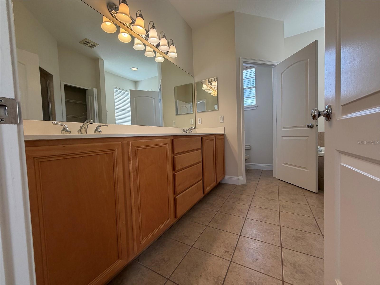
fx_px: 154
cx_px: 190
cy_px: 142
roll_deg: +2.3
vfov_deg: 85.7
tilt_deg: -2.6
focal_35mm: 14
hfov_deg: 102.1
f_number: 2.2
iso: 80
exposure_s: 1/120
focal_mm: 2.22
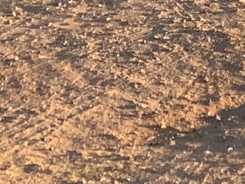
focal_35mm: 207
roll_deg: -0.6
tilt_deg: -1.0
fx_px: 1465
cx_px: 272
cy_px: -283
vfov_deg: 6.7
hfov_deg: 9.5
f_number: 2.4
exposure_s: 1/287
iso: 25
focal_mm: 3.3
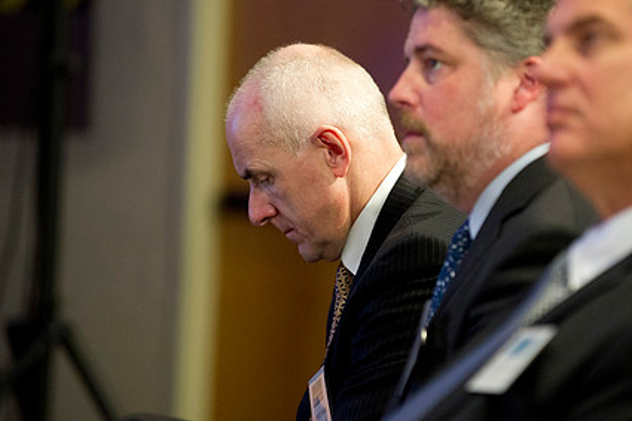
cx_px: 412
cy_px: 164
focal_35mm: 273
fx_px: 4791
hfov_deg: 7.5
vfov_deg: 5.0
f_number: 2.8
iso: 2500
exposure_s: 1/60
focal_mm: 200
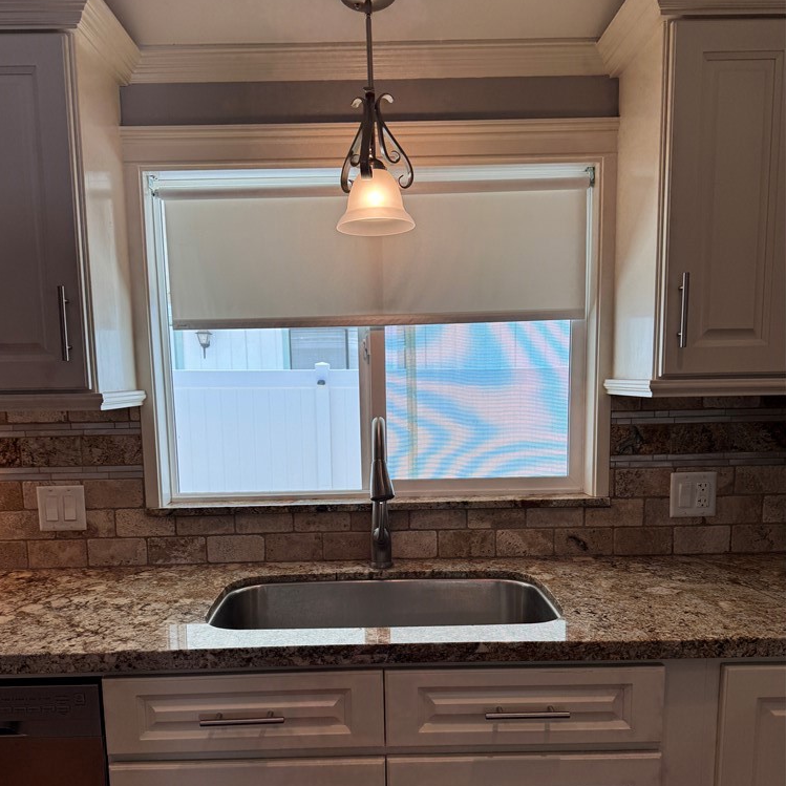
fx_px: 745
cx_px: 384
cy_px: 473
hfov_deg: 55.6
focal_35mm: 29
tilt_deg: -7.4
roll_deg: +1.4
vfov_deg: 55.2
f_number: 1.78
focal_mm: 6.76
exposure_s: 1/227
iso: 64
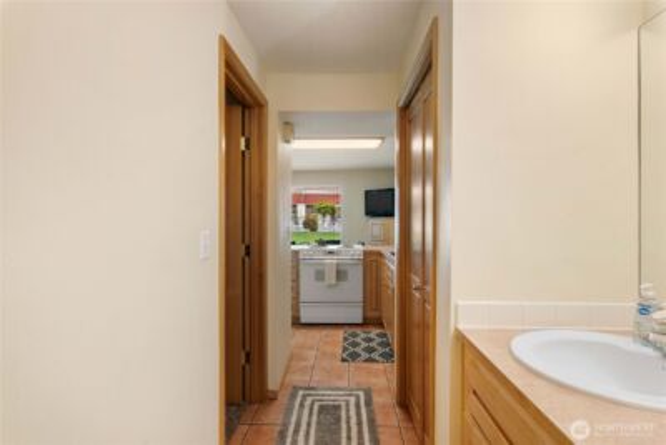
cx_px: 333
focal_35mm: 19
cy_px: 222
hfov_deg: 86.9
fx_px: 352
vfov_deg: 64.6
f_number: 8
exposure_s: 1/15
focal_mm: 19
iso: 200
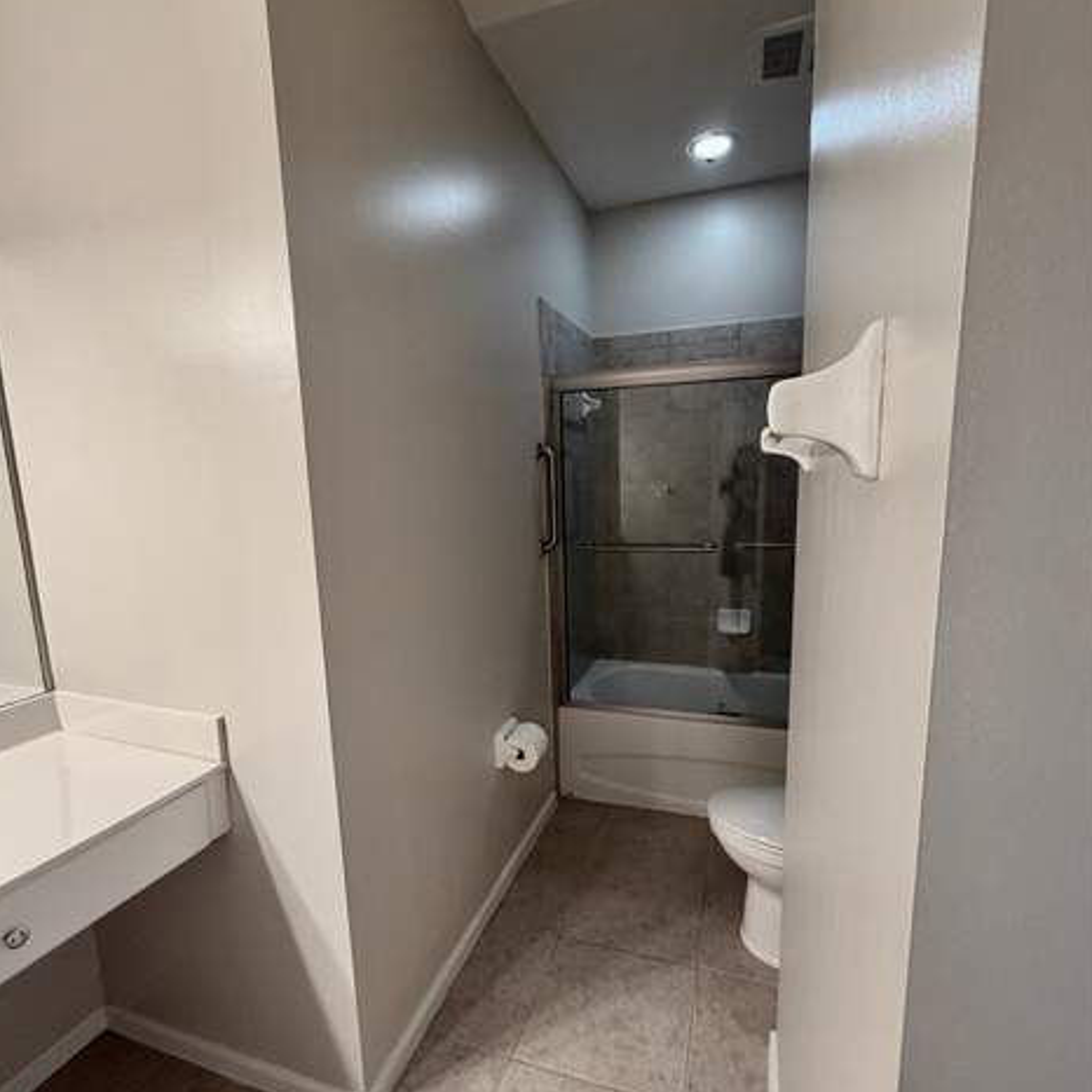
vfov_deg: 83.9
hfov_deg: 84.0
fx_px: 607
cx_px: 539
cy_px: 574
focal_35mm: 17
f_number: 2.2
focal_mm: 2.22
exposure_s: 1/60
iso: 320
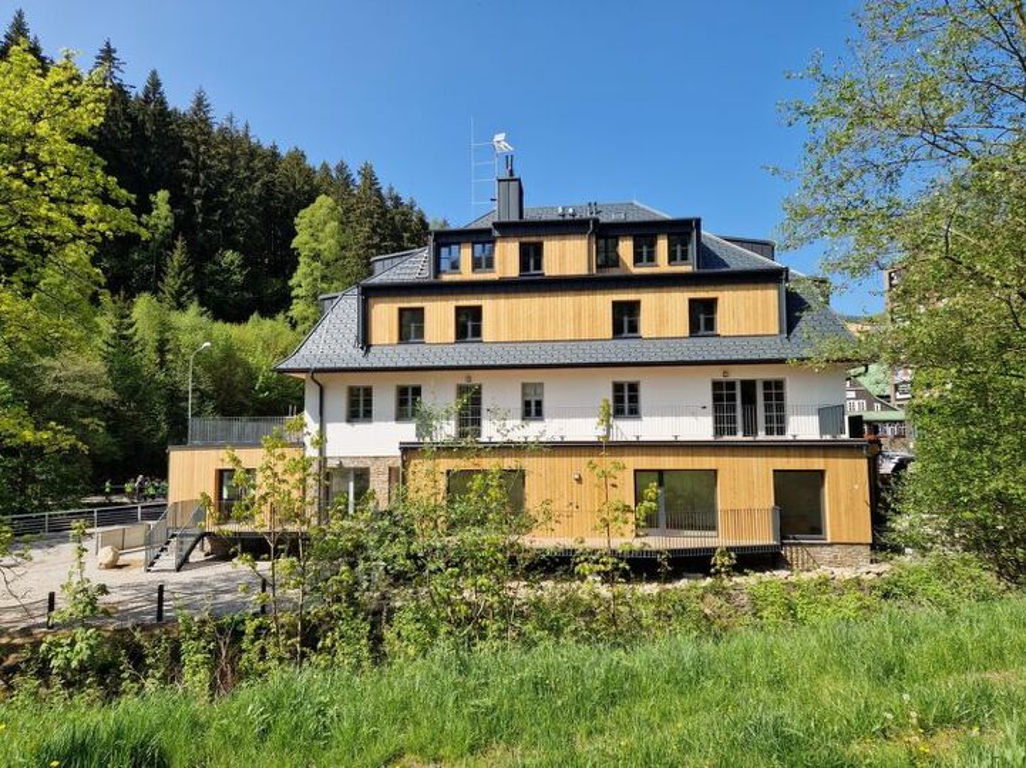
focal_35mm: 23
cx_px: 513
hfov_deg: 74.0
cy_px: 384
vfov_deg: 58.8
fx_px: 681
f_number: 1.8
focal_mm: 5.4
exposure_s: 1/1196
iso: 50
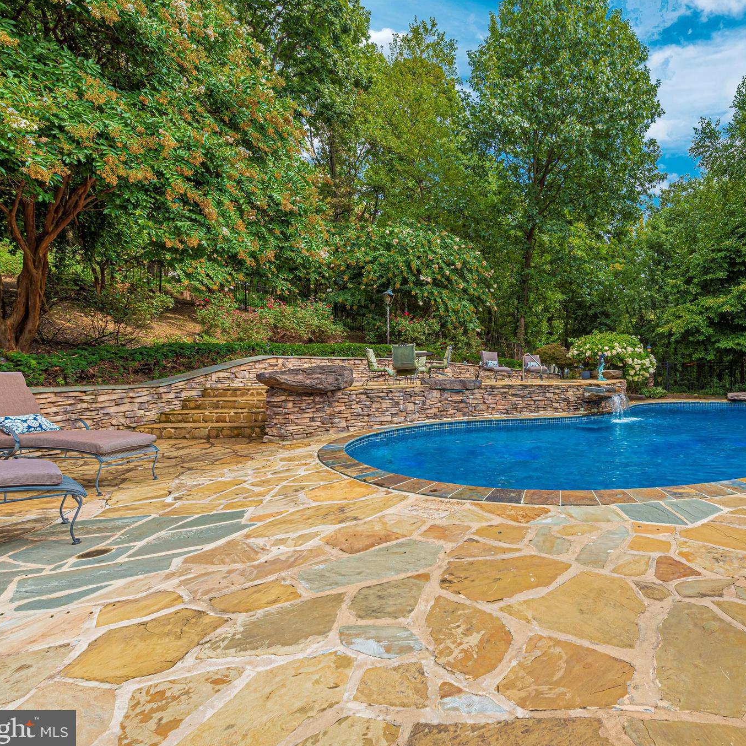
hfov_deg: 77.2
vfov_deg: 80.7
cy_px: 374
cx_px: 518
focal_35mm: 18
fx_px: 439
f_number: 9
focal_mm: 14
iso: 200
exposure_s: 1/200
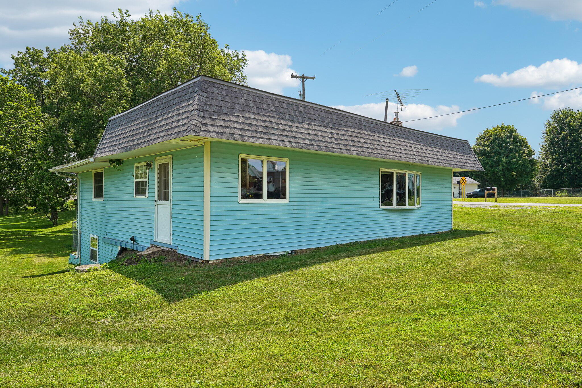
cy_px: 194
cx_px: 291
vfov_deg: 54.1
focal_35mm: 24
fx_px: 380
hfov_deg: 74.9
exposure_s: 1/320
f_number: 8
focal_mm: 23.5
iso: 100
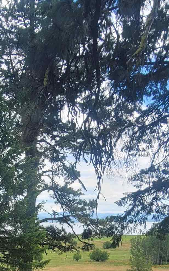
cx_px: 44
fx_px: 317
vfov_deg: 41.4
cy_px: 259
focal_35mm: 43
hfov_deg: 29.4
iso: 64
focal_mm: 2.2
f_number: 2.2
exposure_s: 1/892
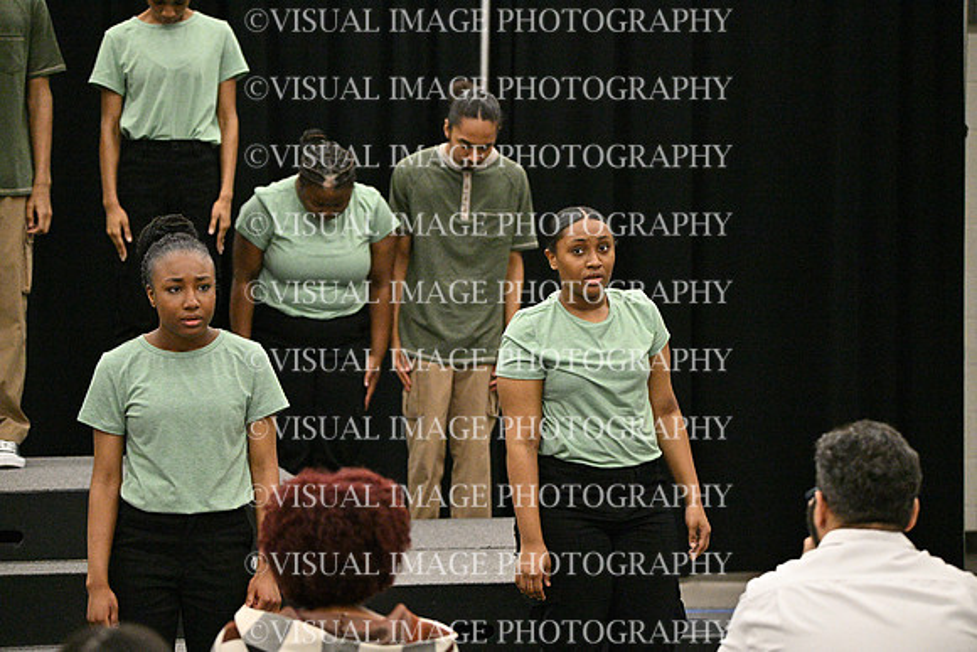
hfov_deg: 13.7
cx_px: 488
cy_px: 326
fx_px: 4072
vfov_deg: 9.2
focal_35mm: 150
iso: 12800
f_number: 5
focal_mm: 150
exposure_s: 1/640
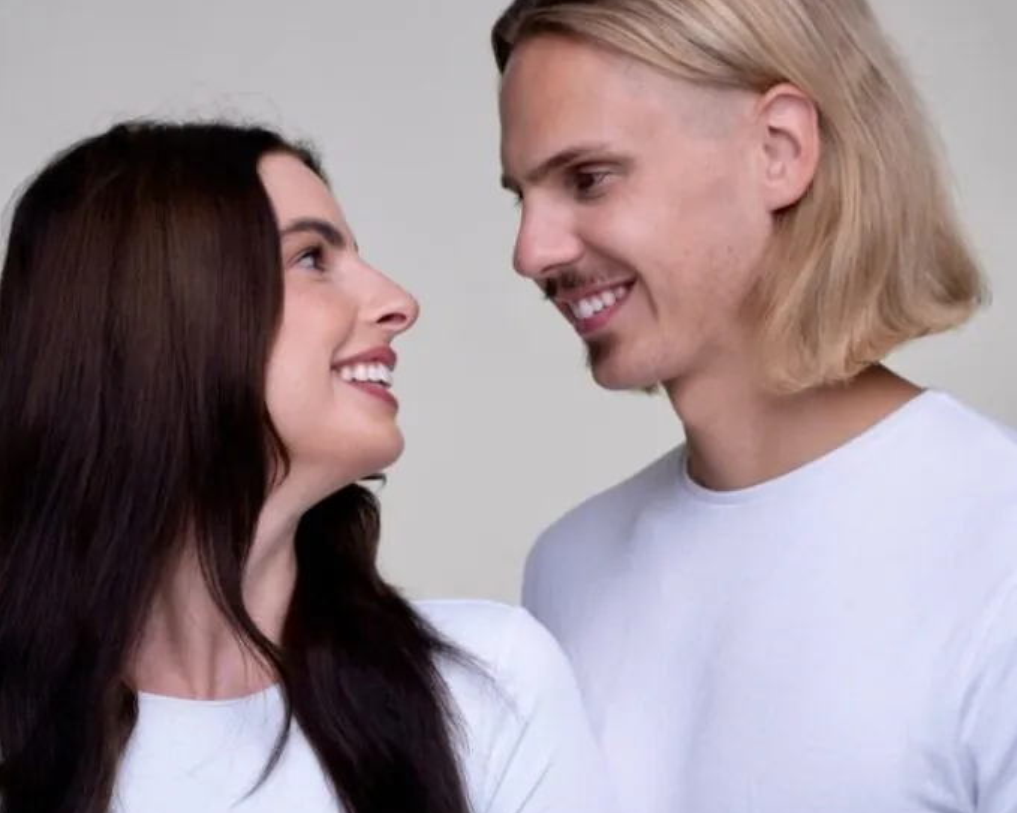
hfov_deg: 19.4
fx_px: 2979
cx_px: 508
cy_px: 641
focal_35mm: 99
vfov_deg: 15.5
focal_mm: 70
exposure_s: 1/160
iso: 200
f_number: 8
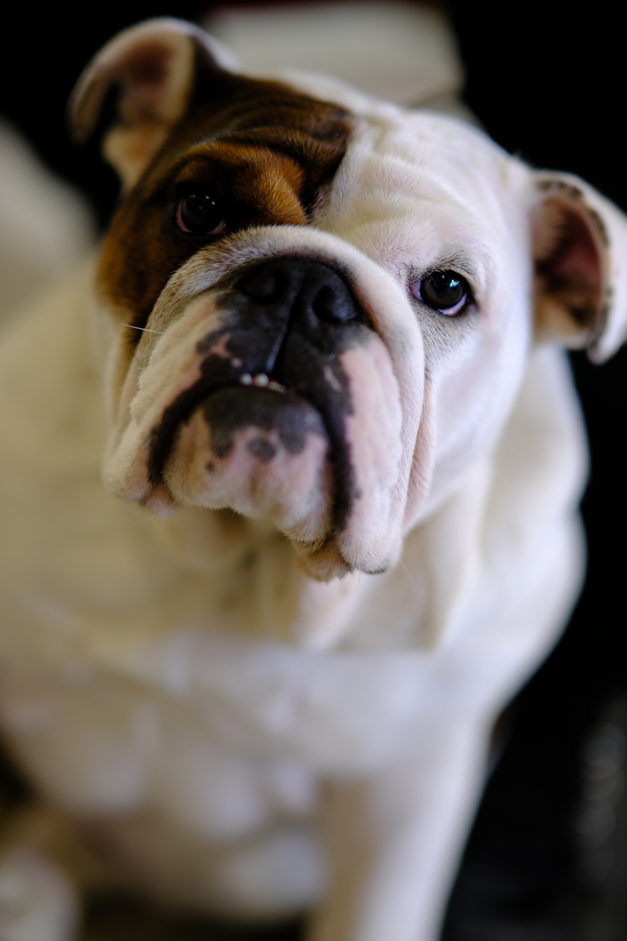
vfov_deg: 27.0
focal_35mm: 75
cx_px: 314
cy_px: 470
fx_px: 1959
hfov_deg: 18.2
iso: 160
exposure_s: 1/75
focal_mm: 50
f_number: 1
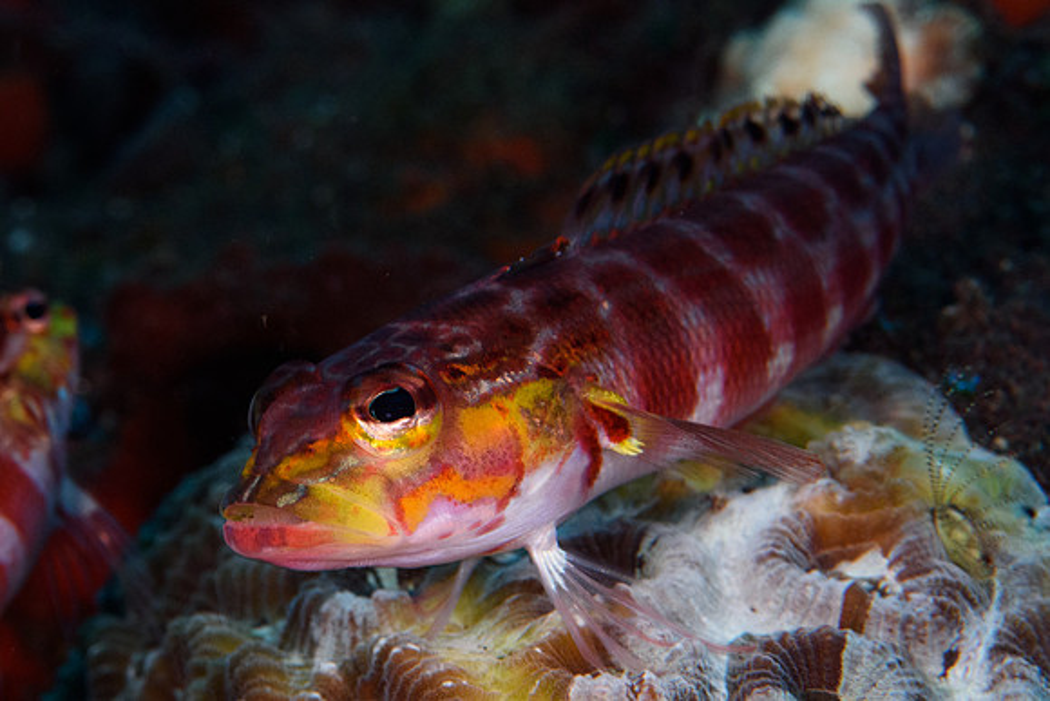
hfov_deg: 9.8
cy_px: 447
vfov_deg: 6.6
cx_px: 355
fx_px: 6091
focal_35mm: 209
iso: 500
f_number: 18
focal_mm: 105
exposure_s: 1/80
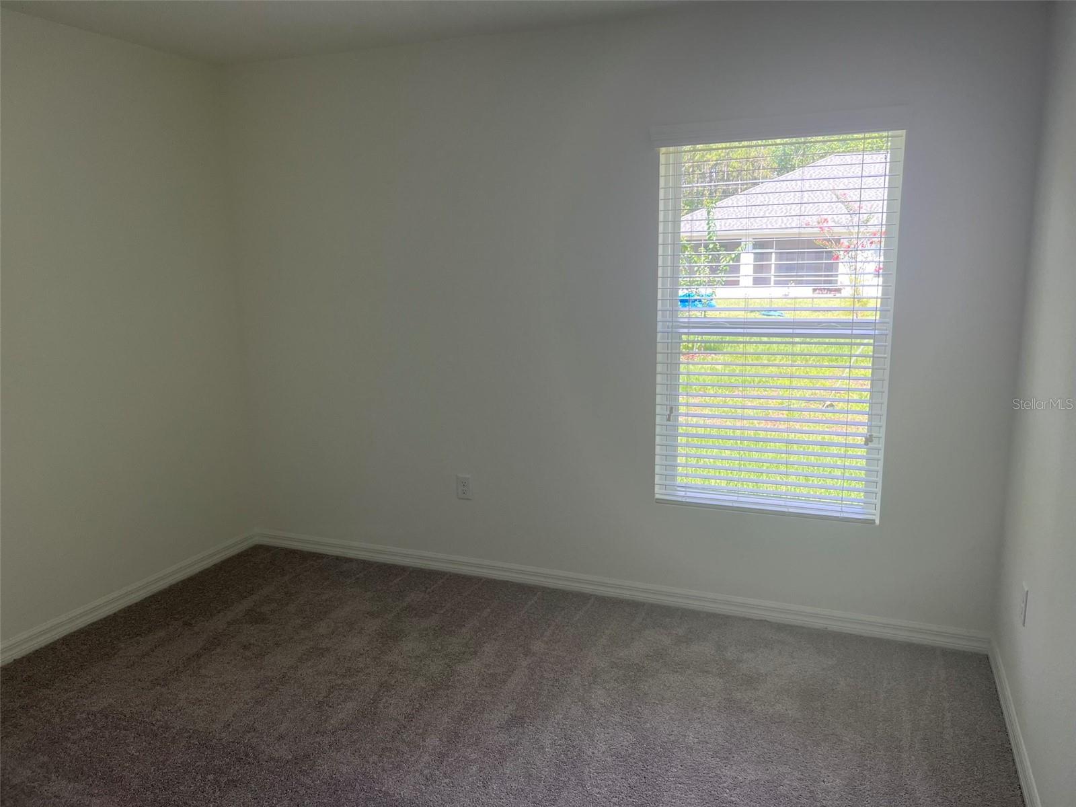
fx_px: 808
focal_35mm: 26
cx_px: 538
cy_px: 404
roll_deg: +1.4
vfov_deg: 53.1
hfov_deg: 67.3
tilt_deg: -10.5
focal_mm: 5.7
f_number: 1.5
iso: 64
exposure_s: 1/153
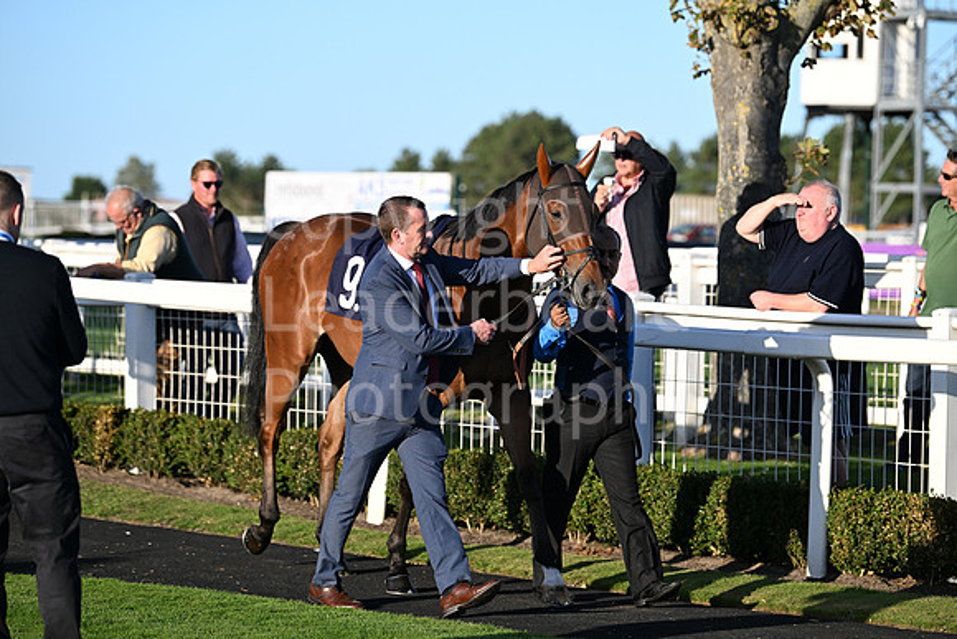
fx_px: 3988
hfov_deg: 13.7
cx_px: 478
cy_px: 320
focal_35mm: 150
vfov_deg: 9.2
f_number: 4
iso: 400
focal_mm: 150
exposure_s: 1/2500
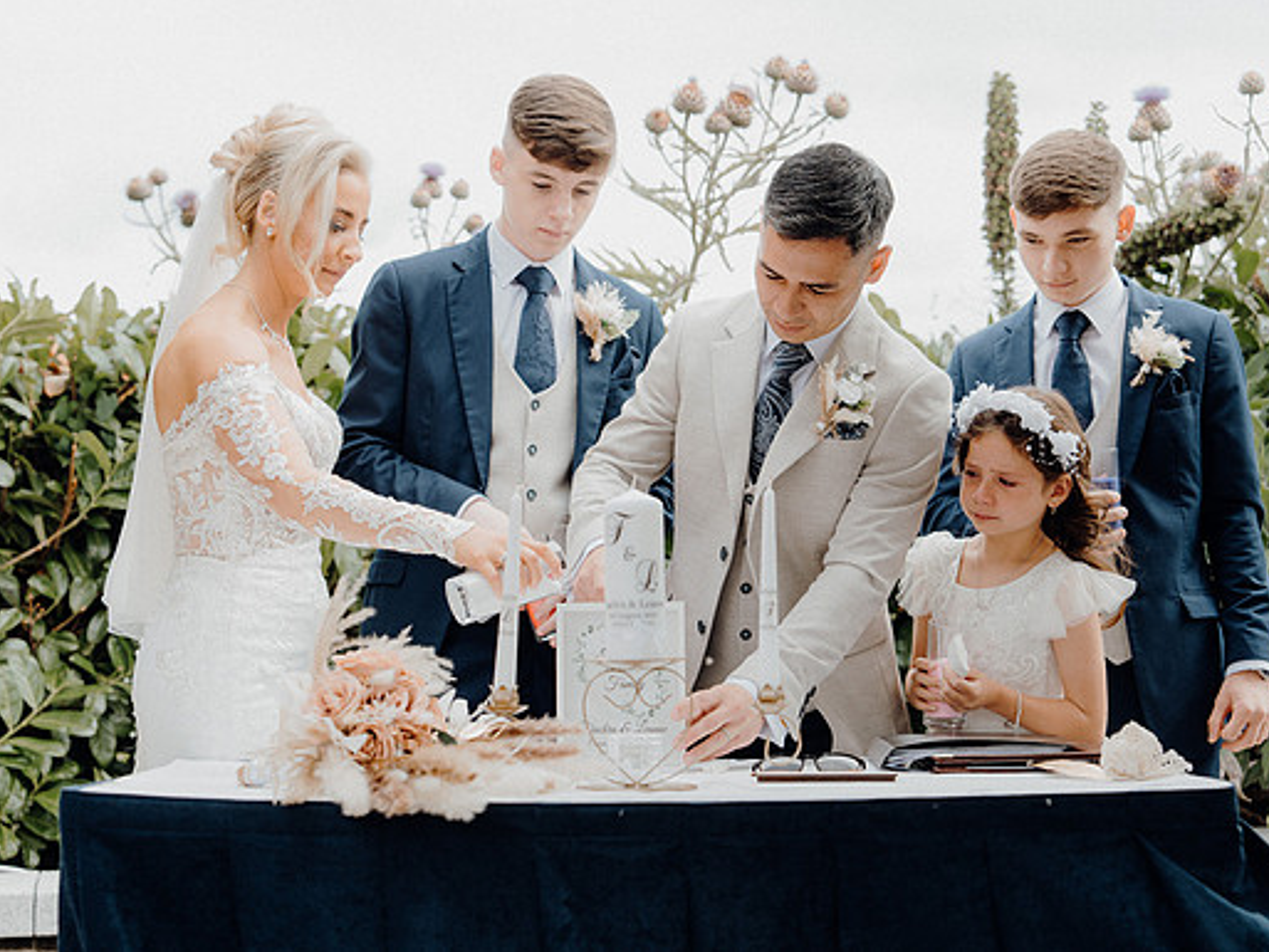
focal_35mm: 62
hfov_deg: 31.2
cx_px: 675
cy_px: 476
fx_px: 2273
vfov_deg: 23.7
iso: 125
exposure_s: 1/200
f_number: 3.5
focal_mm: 57
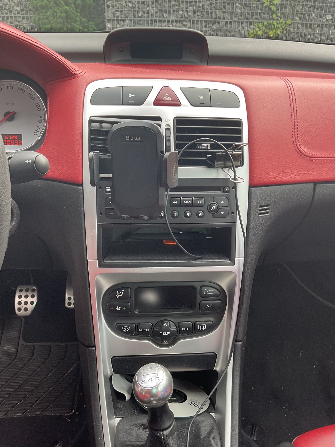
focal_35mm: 29
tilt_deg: -28.7
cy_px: 224
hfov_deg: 48.2
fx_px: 374
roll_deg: -1.8
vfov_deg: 61.7
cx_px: 168
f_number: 1.8
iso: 32
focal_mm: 3
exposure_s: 1/100
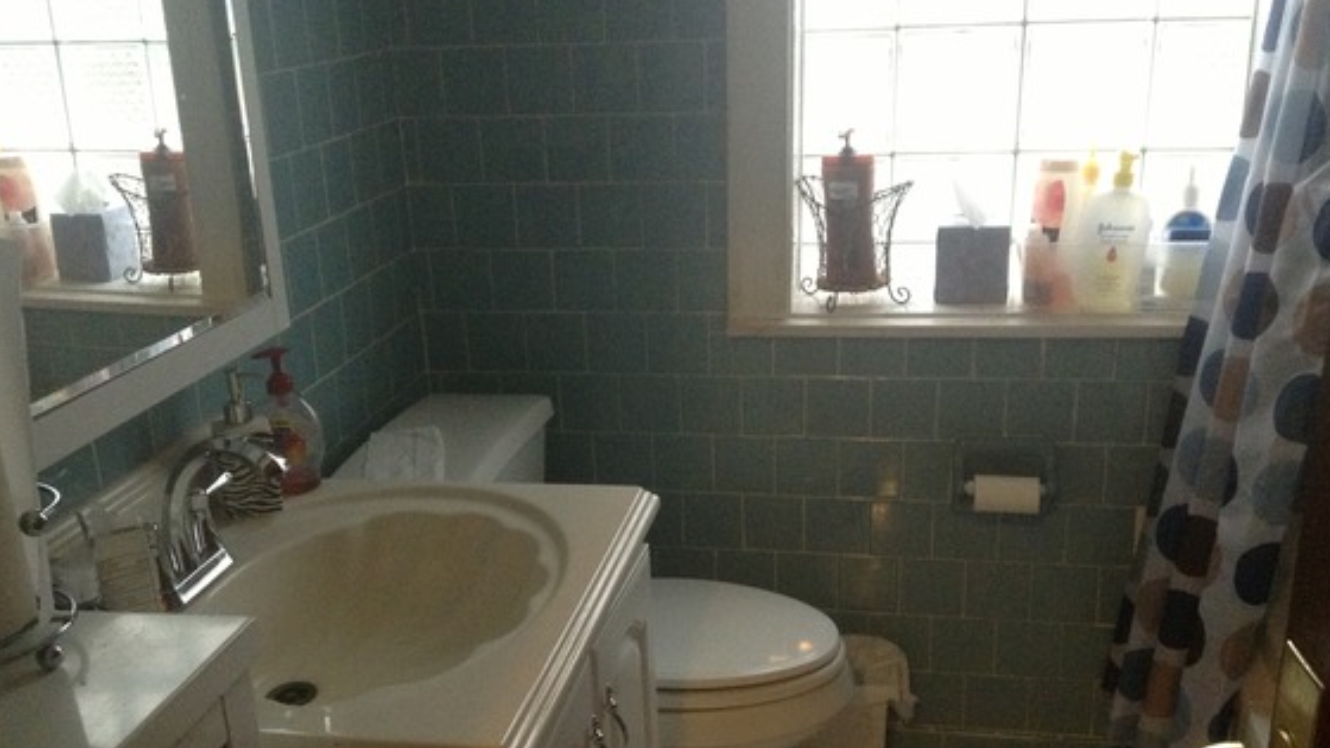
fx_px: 1446
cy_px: 463
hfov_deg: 49.4
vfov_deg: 28.9
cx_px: 660
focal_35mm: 41
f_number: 2.4
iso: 200
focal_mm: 3.3
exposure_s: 1/24
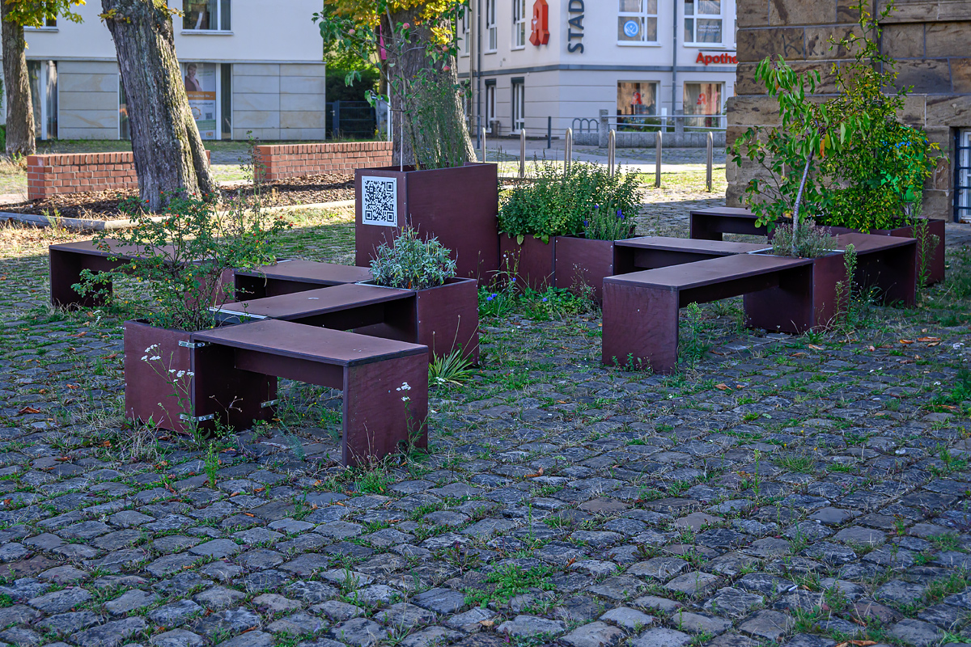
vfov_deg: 29.4
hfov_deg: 43.0
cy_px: 324
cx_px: 486
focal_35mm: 46
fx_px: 1234
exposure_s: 1/250
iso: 200
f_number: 6.7
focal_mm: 30.5
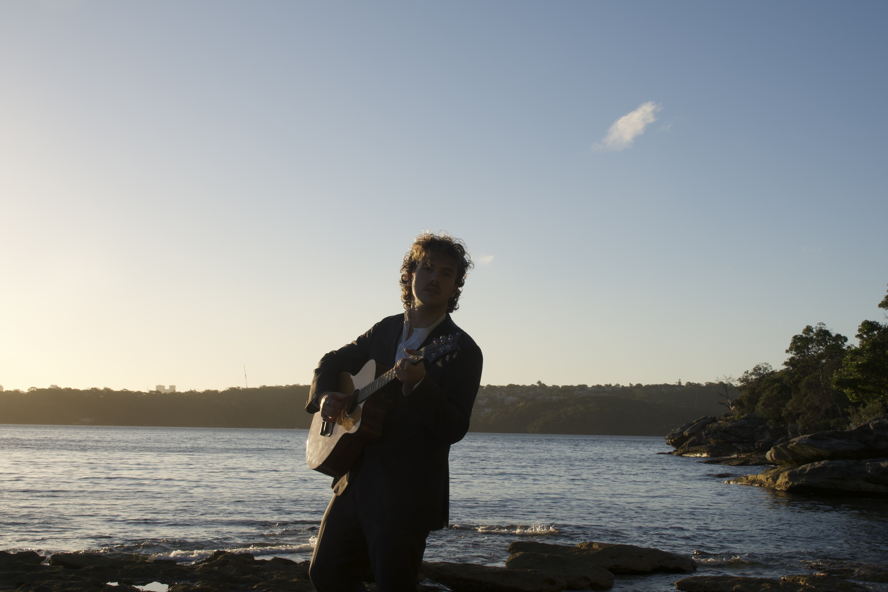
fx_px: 1283
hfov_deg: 38.2
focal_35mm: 52
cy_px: 296
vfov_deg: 26.0
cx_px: 444
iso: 100
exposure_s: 1/250
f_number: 7.1
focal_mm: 18.92
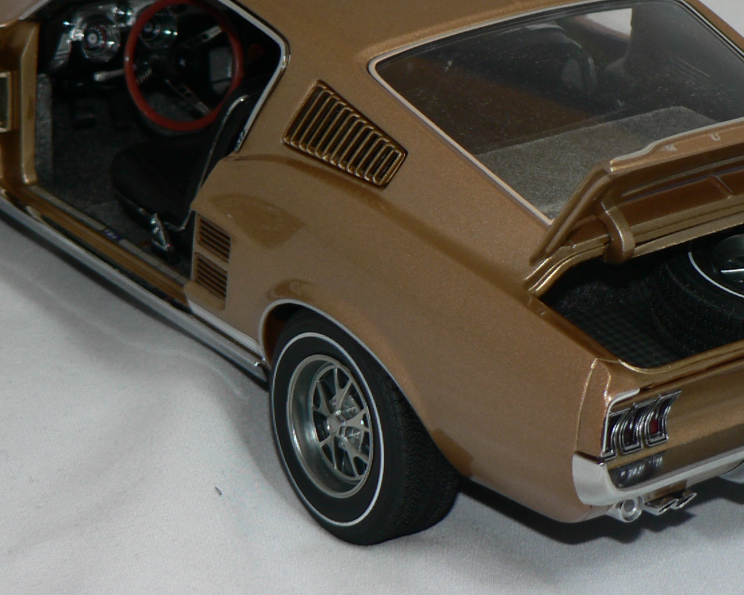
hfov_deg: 13.7
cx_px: 459
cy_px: 149
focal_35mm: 141
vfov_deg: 10.9
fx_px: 3105
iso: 80
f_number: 3.2
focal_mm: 10.5
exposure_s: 1/60
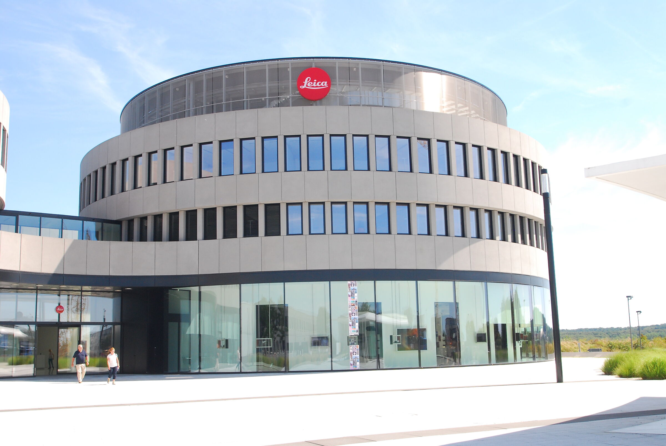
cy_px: 223
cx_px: 333
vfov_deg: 35.6
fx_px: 695
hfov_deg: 51.2
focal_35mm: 38
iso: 400
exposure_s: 1/320
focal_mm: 25
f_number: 9
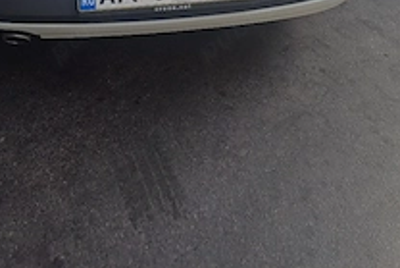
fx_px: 556
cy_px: -114
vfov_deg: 22.9
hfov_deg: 39.3
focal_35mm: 50
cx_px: 150
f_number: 1.8
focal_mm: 4.65
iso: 50
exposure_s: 1/167
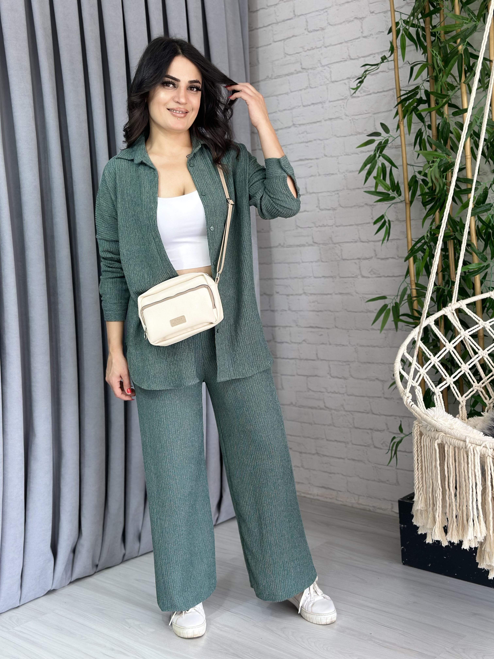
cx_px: 247
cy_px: 330
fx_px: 913
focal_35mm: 48
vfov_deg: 39.7
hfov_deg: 30.3
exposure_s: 1/211
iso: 80
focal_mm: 6.86
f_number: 1.78
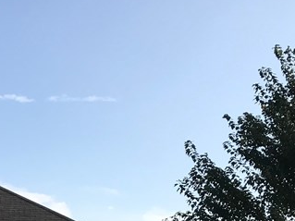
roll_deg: -1.6
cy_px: 313
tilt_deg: +0.5
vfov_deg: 15.4
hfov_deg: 20.8
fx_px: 767
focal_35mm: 90
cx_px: -23
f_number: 1.8
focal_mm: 3.99
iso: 20
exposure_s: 1/1742
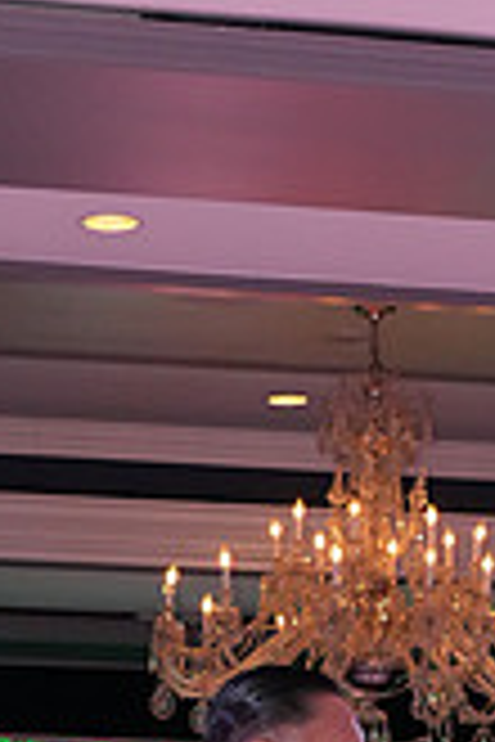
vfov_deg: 10.8
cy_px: 1120
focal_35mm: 183
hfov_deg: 7.4
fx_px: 3774
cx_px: 700
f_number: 7.1
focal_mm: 52
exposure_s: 1/250
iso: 3200
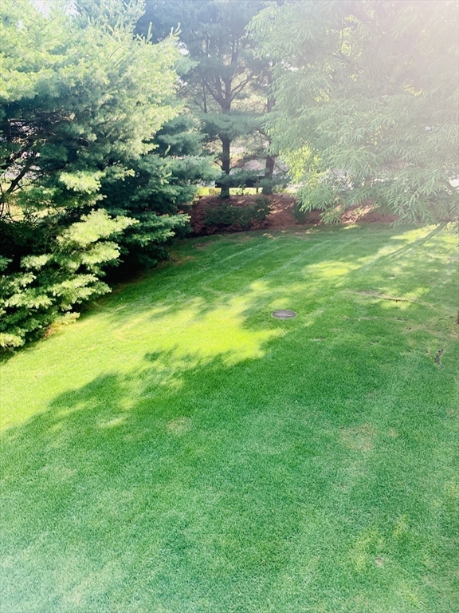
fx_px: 460
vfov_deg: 67.3
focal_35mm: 26
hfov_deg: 53.1
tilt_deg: -20.0
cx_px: 230
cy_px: 306
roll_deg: +0.1
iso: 25
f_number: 1.8
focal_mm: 4.25
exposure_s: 1/140
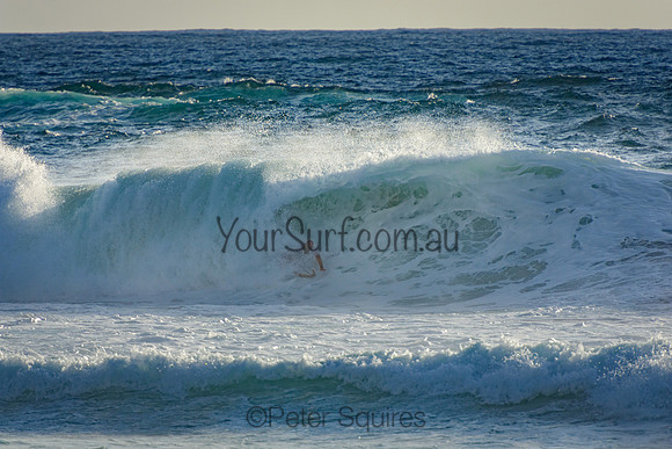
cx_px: 336
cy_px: 224
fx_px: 10922
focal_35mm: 585
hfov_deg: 3.5
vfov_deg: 2.4
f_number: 5.6
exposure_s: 1/2000
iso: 280
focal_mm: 390
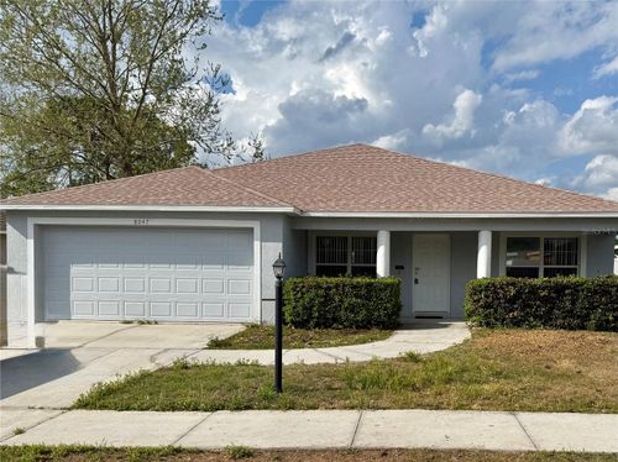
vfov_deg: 56.7
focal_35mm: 24
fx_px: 428
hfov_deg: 71.6
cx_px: 309
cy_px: 231
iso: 80
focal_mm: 6.76
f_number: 1.78
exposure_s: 1/8130
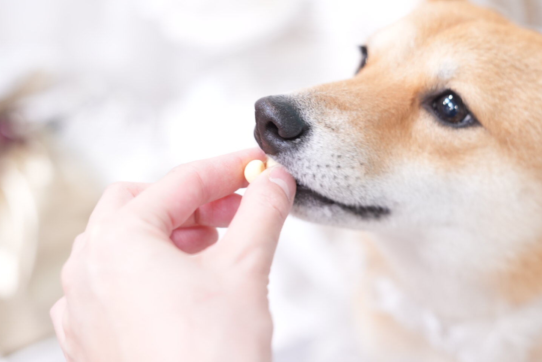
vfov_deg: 24.2
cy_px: 161
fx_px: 844
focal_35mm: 56
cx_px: 299
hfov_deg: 35.6
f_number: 2.8
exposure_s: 1/50
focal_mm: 50
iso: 1000
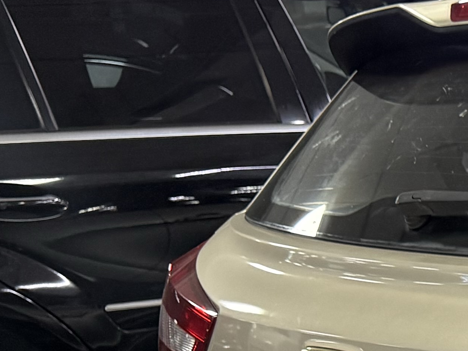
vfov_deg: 12.9
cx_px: 840
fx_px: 1473
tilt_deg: -18.9
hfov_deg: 15.5
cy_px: 518
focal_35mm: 109
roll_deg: +3.1
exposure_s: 1/60
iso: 250
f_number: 1.78
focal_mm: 6.76
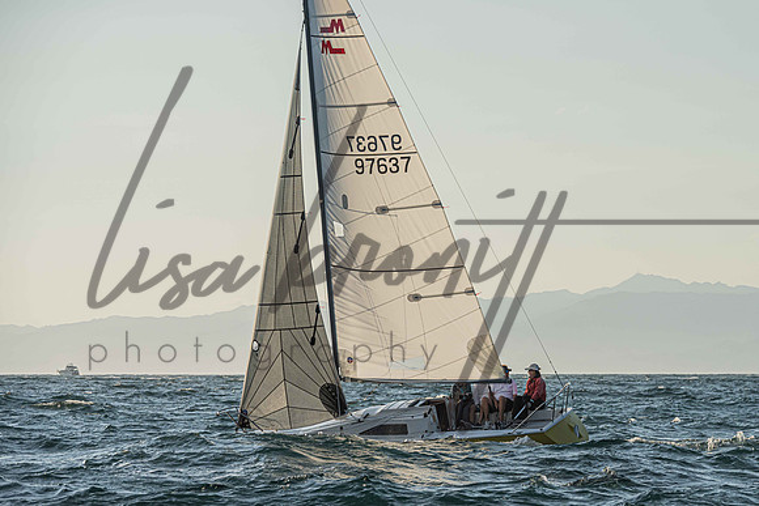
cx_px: 448
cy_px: 261
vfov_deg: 7.6
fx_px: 3807
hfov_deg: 11.4
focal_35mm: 181
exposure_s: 1/2000
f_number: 8
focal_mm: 150
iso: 400
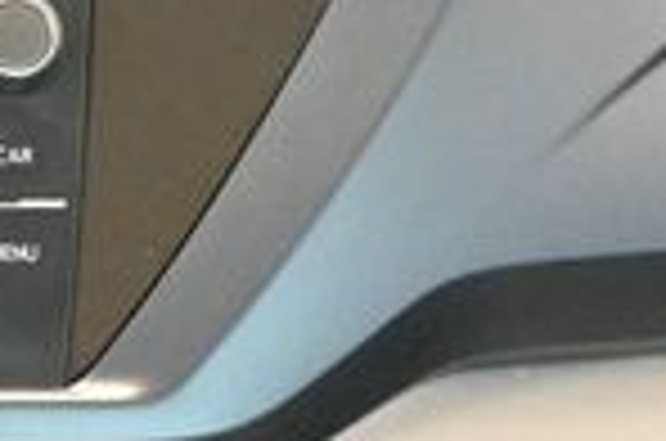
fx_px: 4433
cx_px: -428
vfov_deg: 5.7
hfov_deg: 8.3
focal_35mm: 240
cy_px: 544
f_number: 5.3
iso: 12800
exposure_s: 1/13
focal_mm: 37
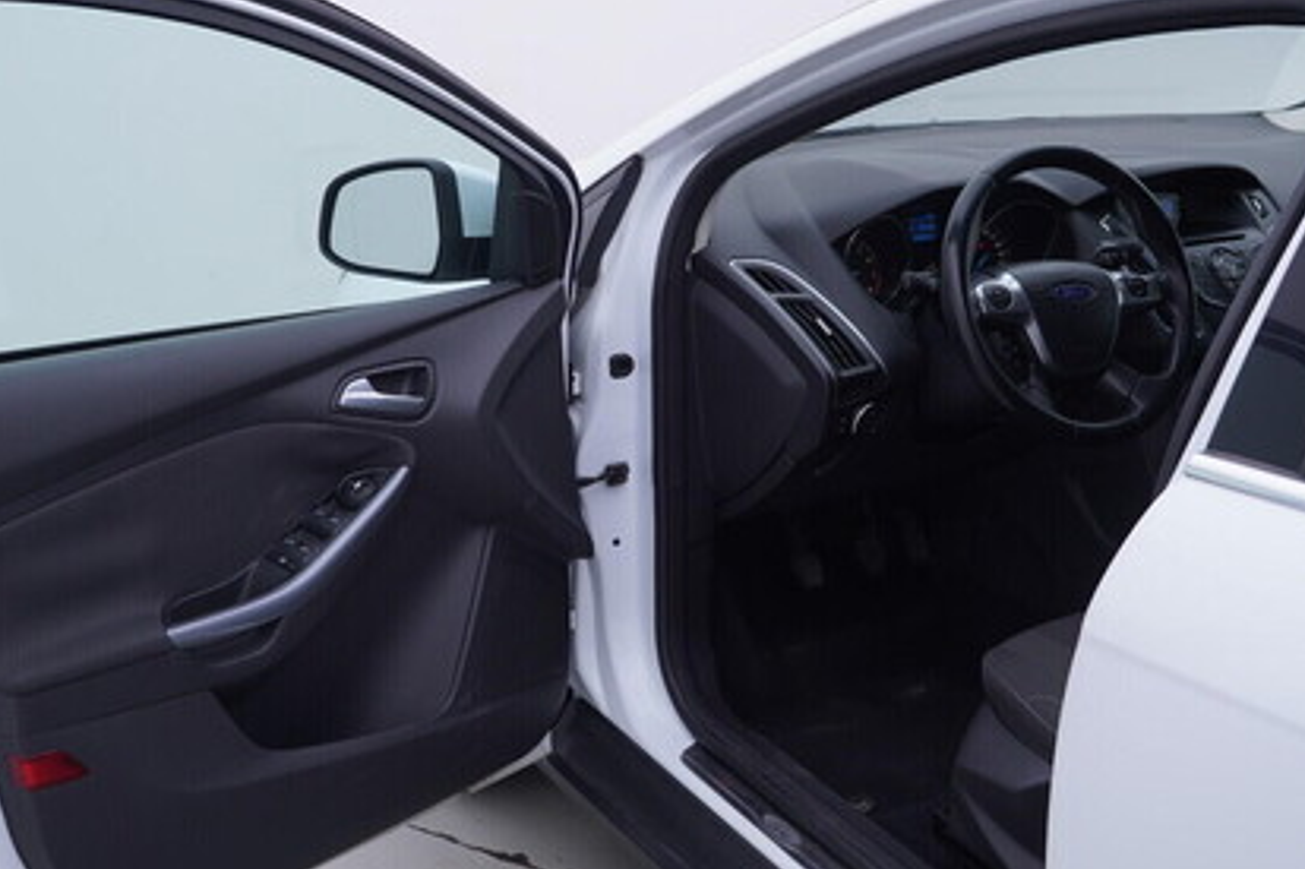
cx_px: 597
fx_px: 1739
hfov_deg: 41.1
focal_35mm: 48
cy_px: 412
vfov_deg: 28.0
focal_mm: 24
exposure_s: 1/80
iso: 125
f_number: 4
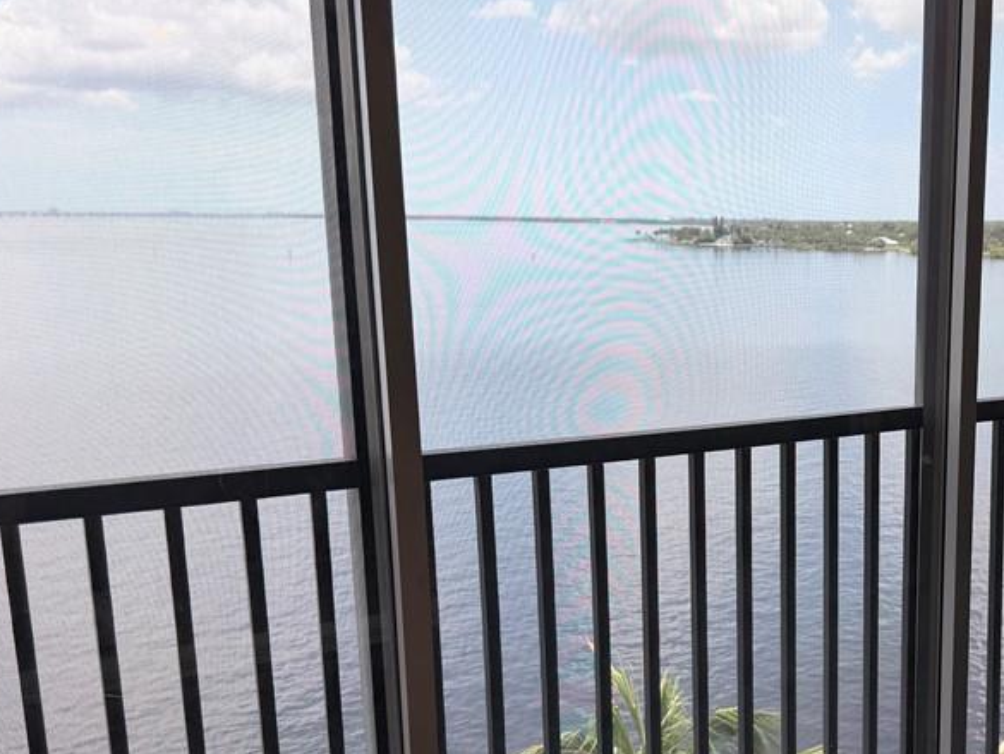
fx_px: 1218
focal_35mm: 42
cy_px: 486
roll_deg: -1.3
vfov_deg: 34.1
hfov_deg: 42.8
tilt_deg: -11.7
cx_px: 798
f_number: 1.78
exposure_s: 1/295
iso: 64
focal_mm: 6.76
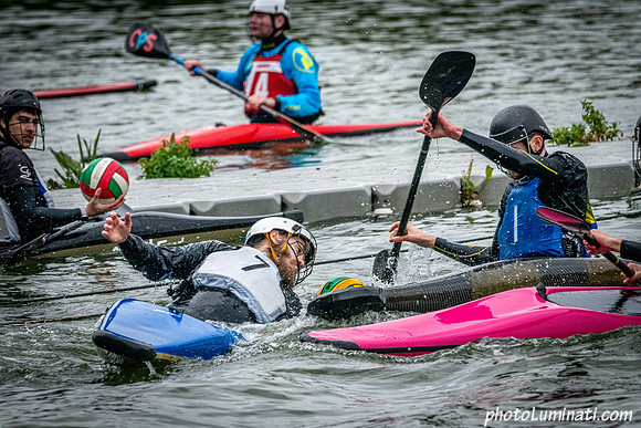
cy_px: 278
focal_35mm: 520
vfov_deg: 2.6
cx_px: 224
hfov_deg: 4.0
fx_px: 9265
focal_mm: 400
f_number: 8
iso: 3200
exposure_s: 1/2500
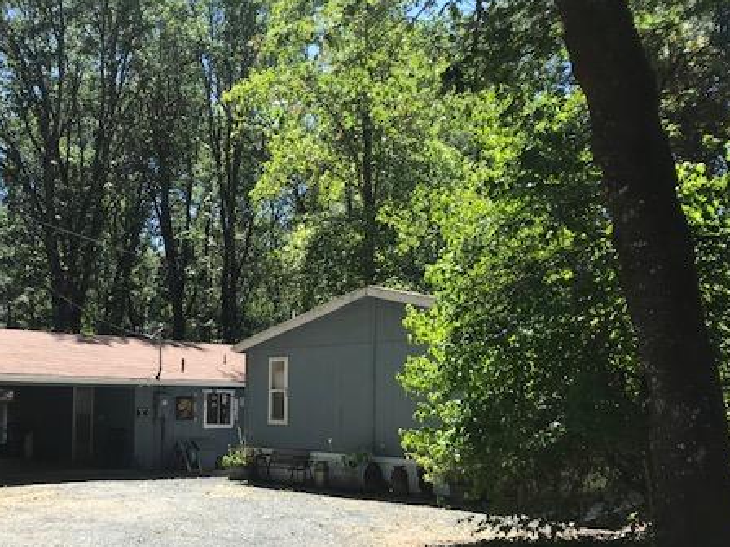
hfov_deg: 45.9
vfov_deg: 35.5
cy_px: 374
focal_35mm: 40
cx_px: 228
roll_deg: -2.7
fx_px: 844
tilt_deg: +2.4
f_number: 1.8
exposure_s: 1/958
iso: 20
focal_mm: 3.99
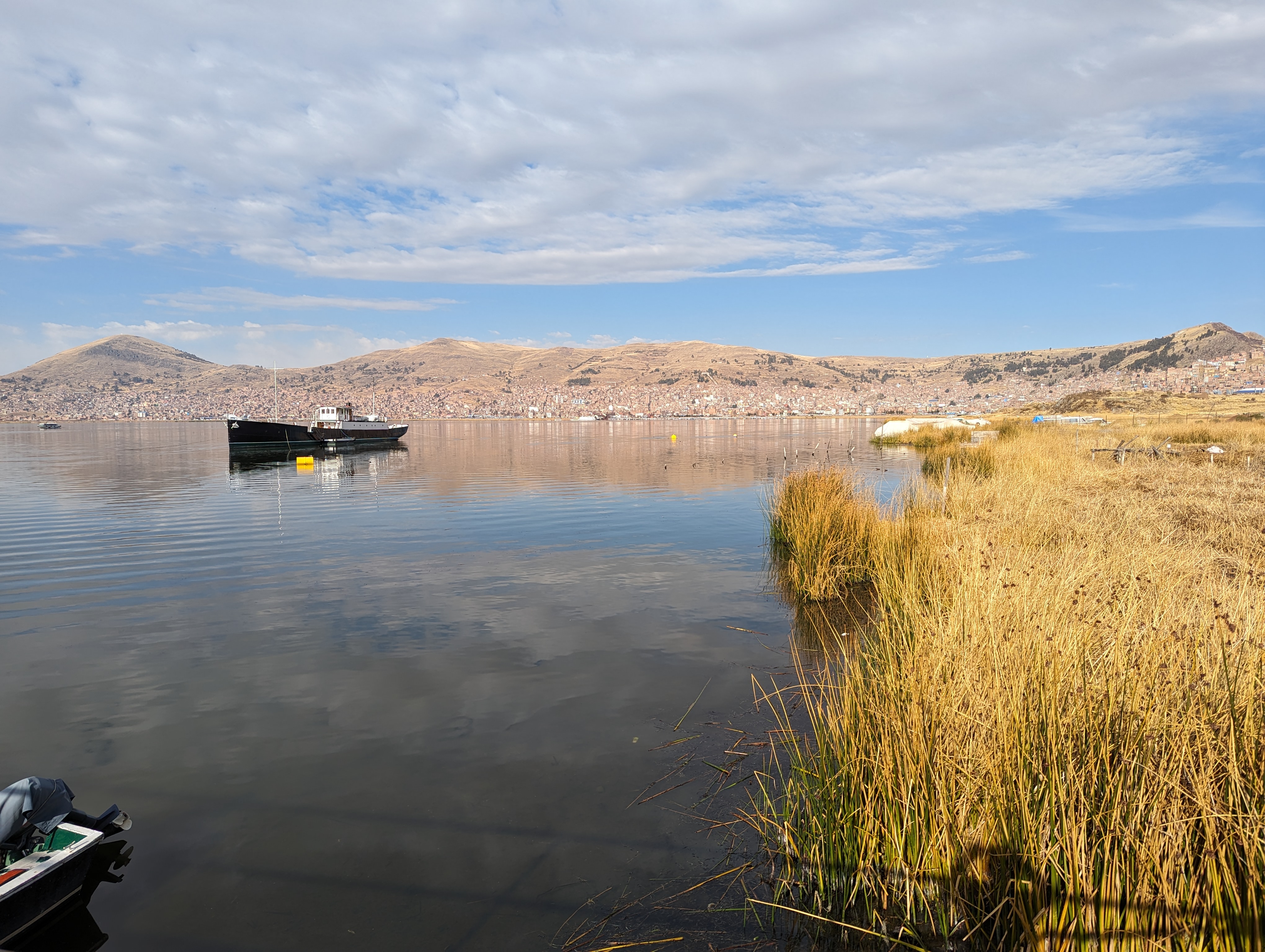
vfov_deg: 56.9
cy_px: 476
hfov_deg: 71.5
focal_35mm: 24
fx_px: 878
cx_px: 632
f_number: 1.85
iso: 41
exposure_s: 1/1550
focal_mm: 6.81
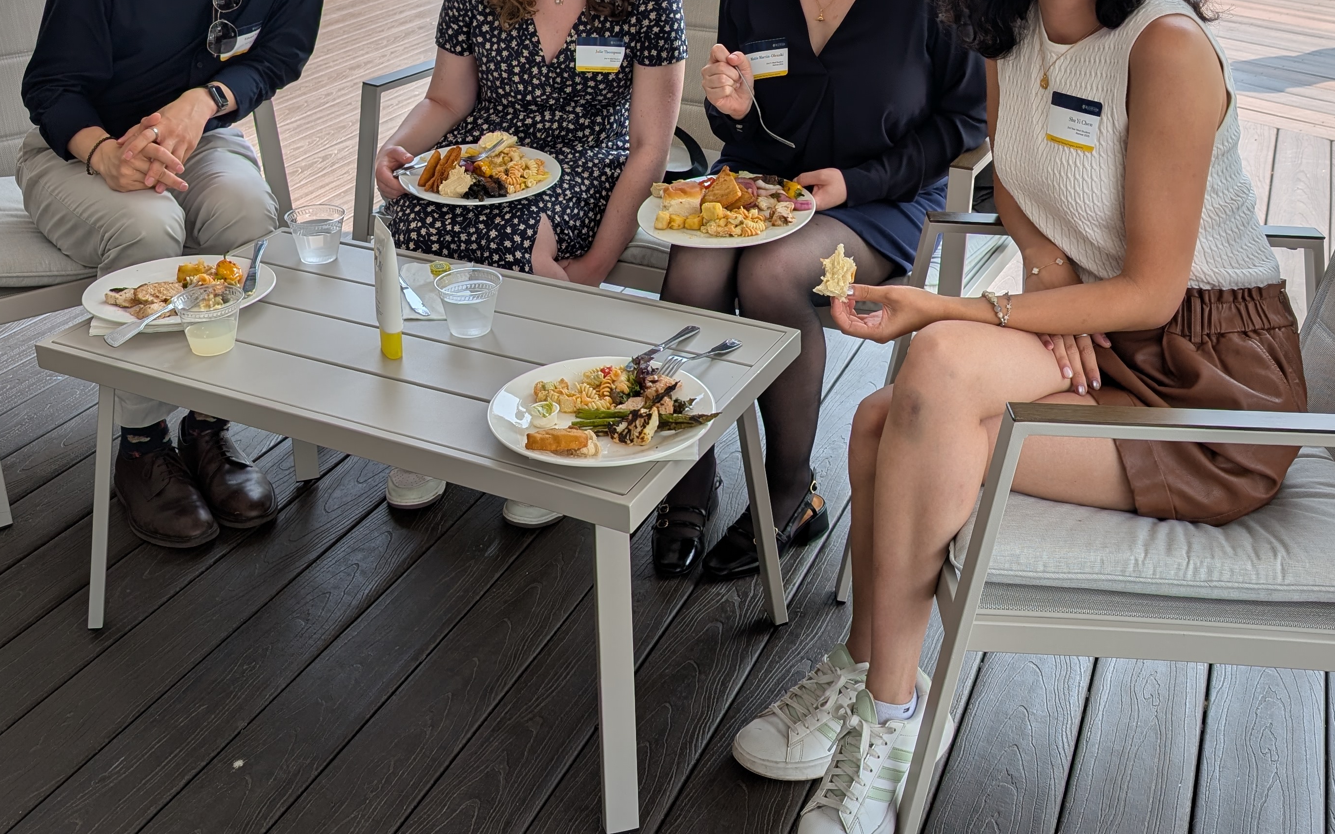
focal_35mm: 38
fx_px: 1383
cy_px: 157
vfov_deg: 32.6
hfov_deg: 51.5
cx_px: 647
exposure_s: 1/478
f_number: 1.68
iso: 18
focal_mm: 6.9
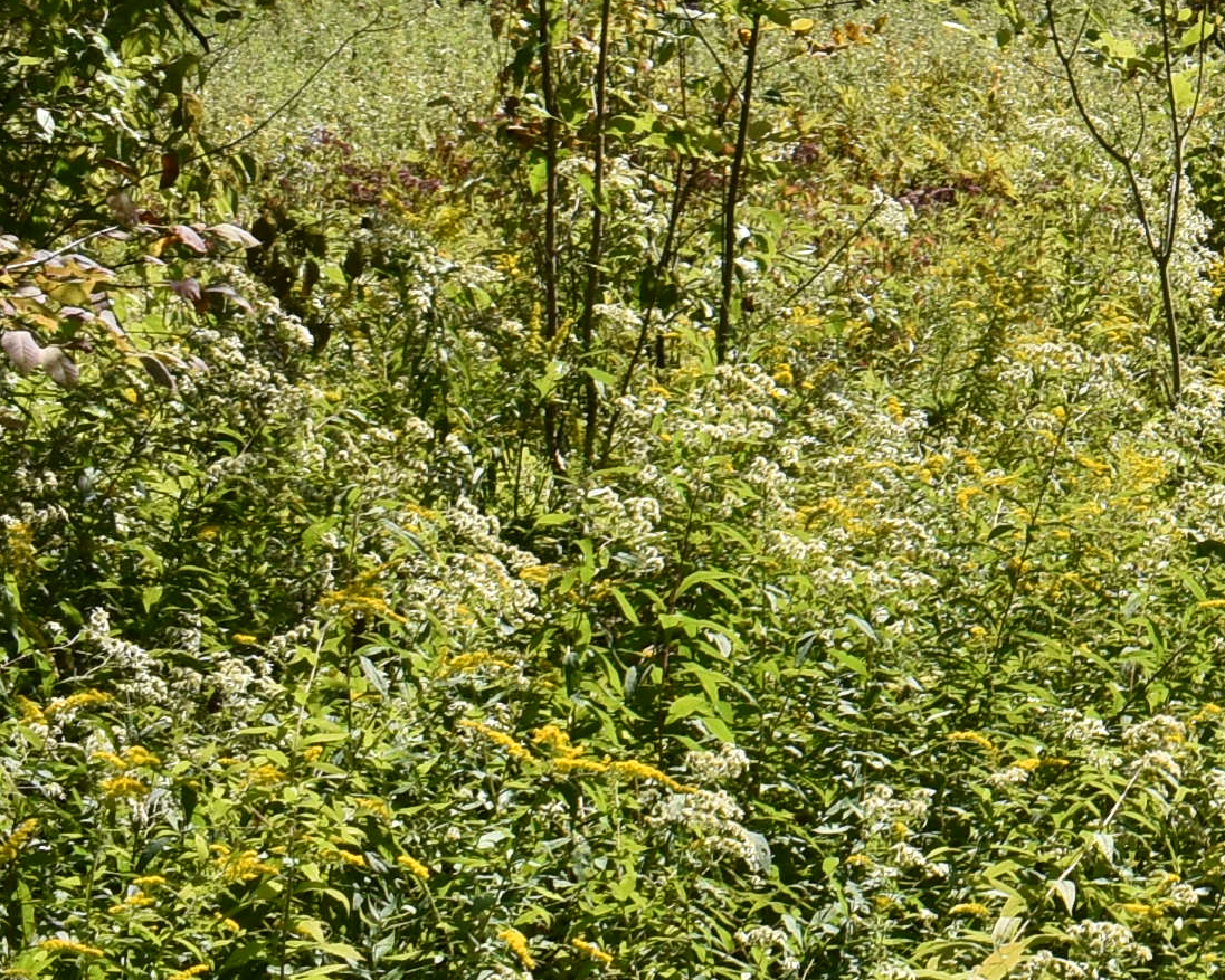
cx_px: 1912
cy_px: -80
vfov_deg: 14.5
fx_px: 3771
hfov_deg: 16.6
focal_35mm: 104
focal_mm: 18
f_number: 10
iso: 200
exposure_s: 1/400
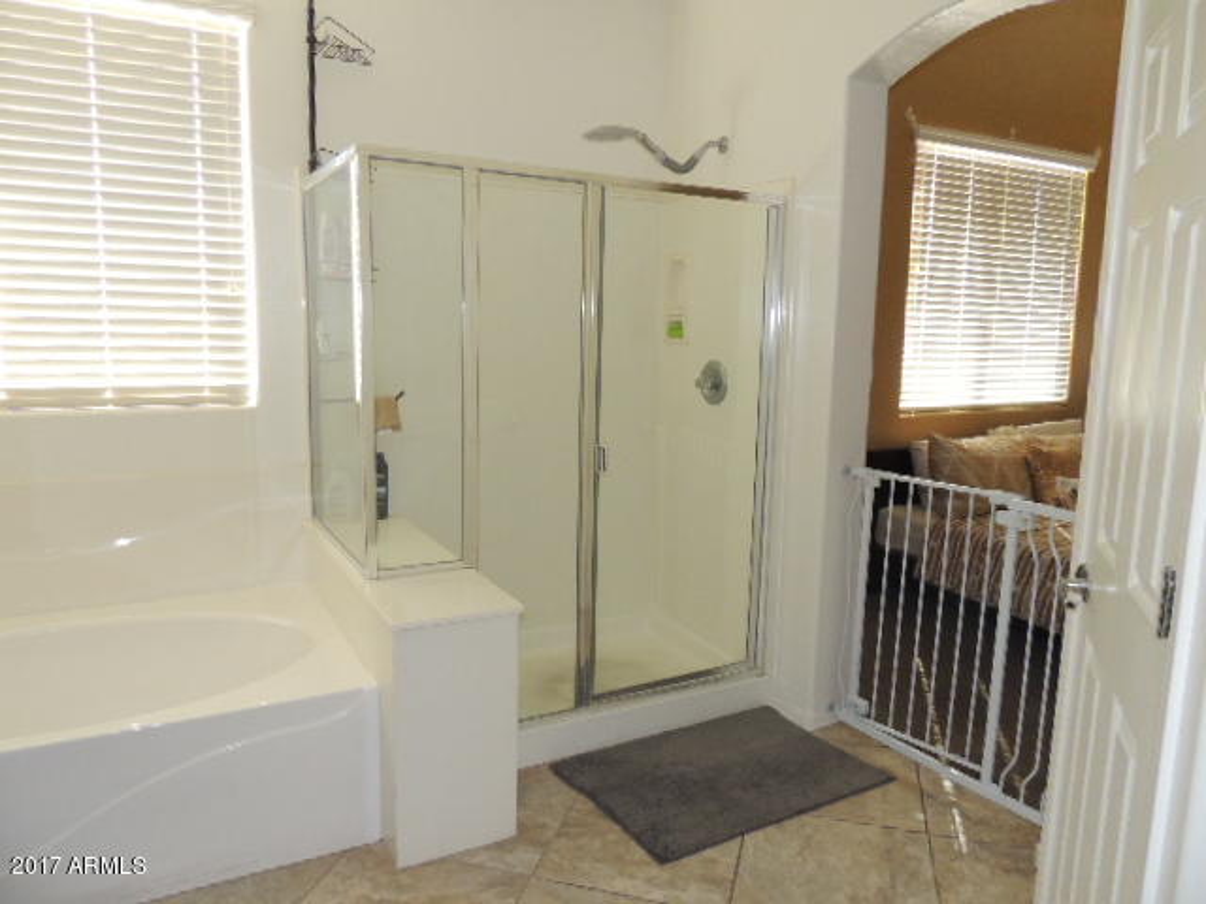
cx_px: 603
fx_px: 836
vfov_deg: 56.8
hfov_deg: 71.6
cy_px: 452
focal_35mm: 24
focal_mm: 4.3
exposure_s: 1/40
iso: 360
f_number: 3
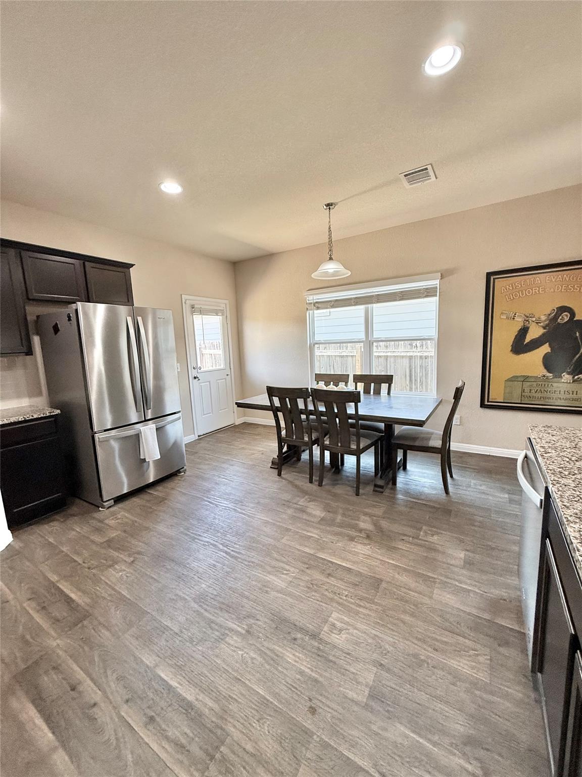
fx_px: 314
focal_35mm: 14
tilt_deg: -7.5
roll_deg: +2.6
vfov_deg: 102.1
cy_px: 388
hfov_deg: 85.7
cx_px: 291
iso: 200
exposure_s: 1/120
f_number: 2.2
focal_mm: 2.22
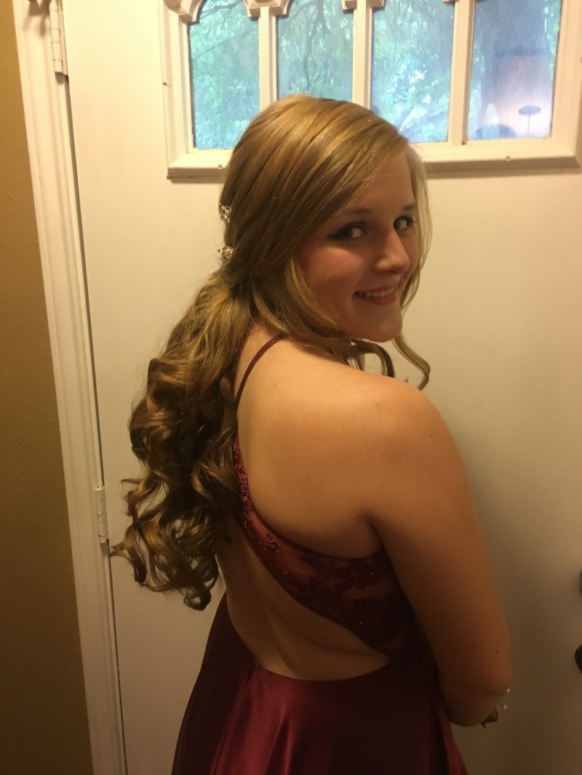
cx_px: 291
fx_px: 650
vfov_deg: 61.6
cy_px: 388
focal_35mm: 29
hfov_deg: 48.2
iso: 200
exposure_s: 1/24
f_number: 2.2
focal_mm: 4.15
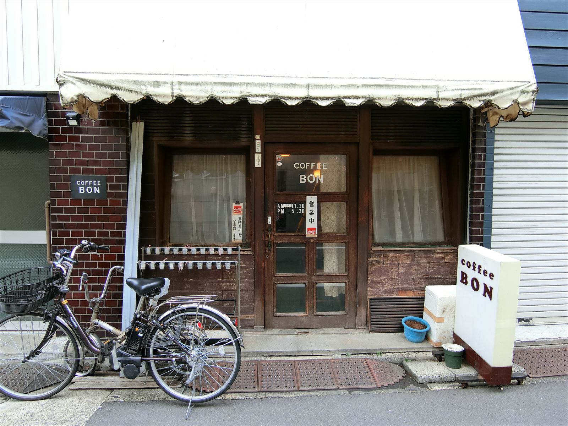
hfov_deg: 84.7
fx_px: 312
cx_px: 284
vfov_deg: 68.7
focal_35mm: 19
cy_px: 213
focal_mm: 4.06
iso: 80
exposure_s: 1/125
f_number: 2.7
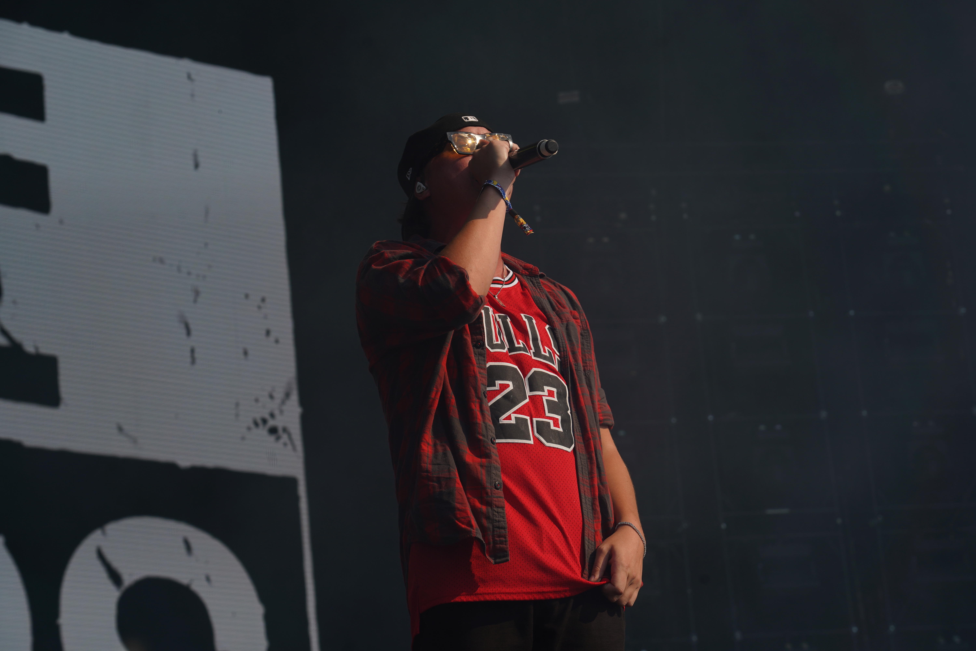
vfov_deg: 13.0
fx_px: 2846
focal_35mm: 105
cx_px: 488
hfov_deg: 19.5
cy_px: 326
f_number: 8
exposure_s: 1/500
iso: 100
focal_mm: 105
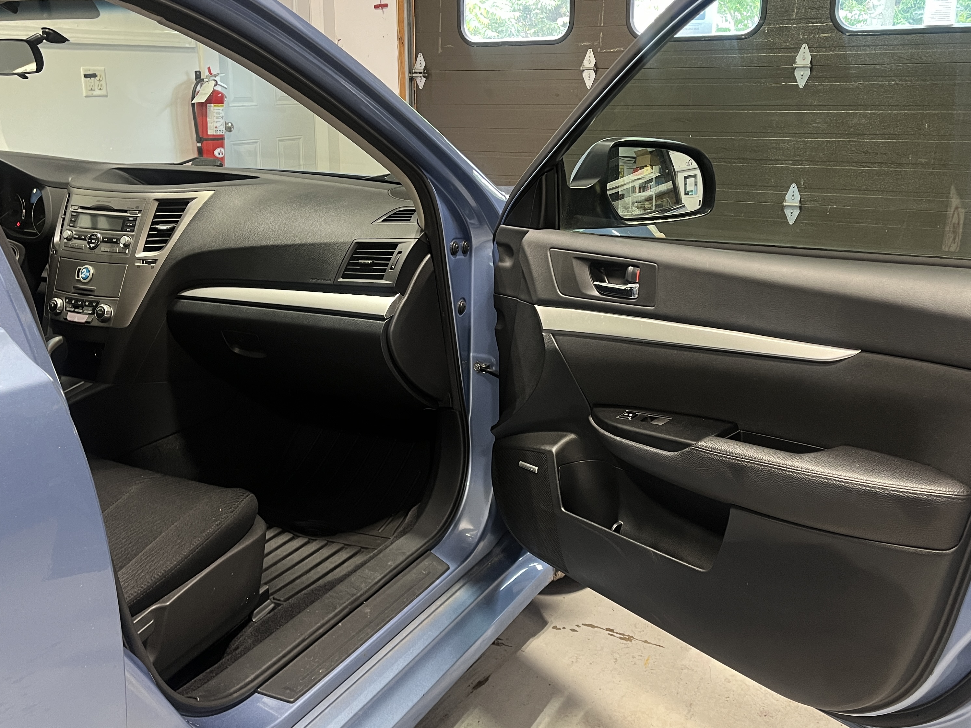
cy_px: 330
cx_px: 478
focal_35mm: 35
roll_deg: +0.4
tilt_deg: -13.8
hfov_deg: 52.6
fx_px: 982
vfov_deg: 40.7
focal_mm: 5.1
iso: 200
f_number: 1.6
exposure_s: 1/60
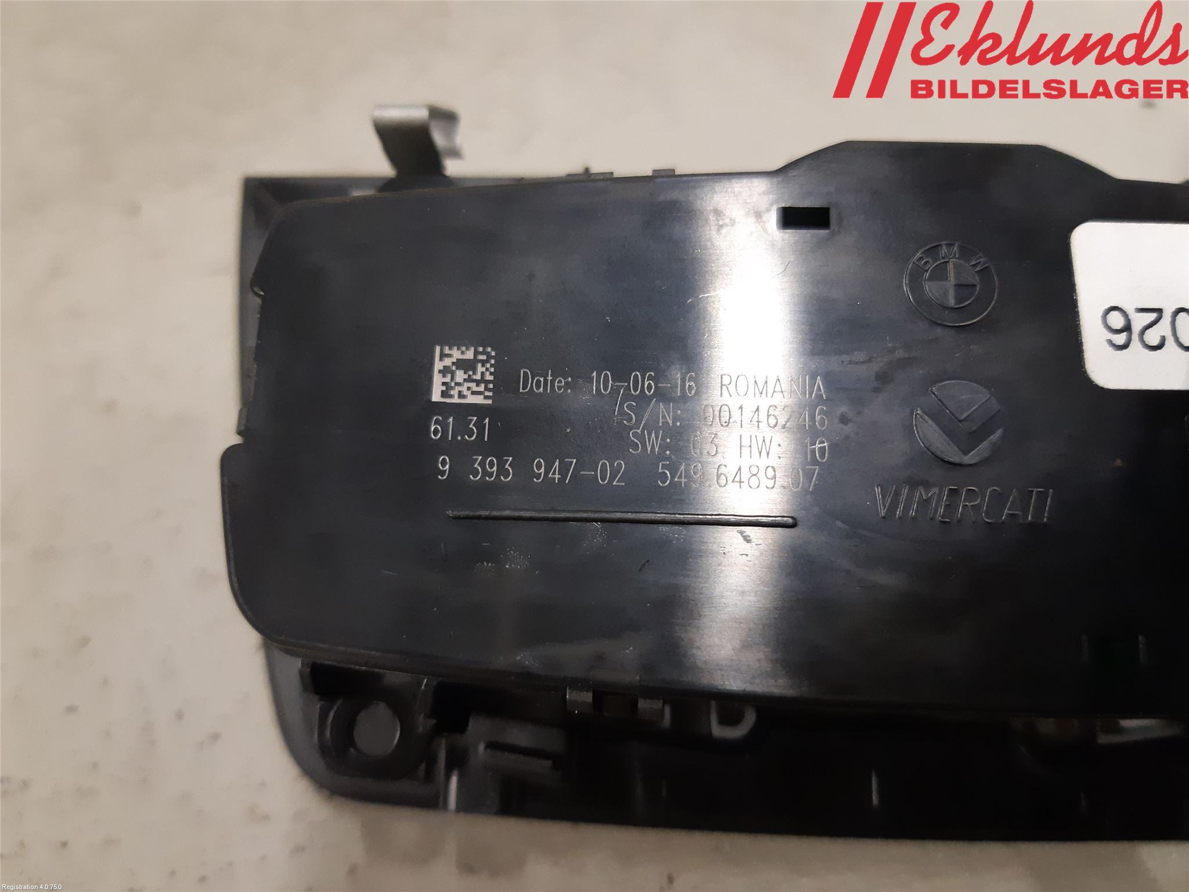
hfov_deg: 67.3
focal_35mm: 26
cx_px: 594
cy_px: 446
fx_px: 893
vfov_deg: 53.1
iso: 320
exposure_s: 1/60
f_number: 1.7
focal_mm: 3.93
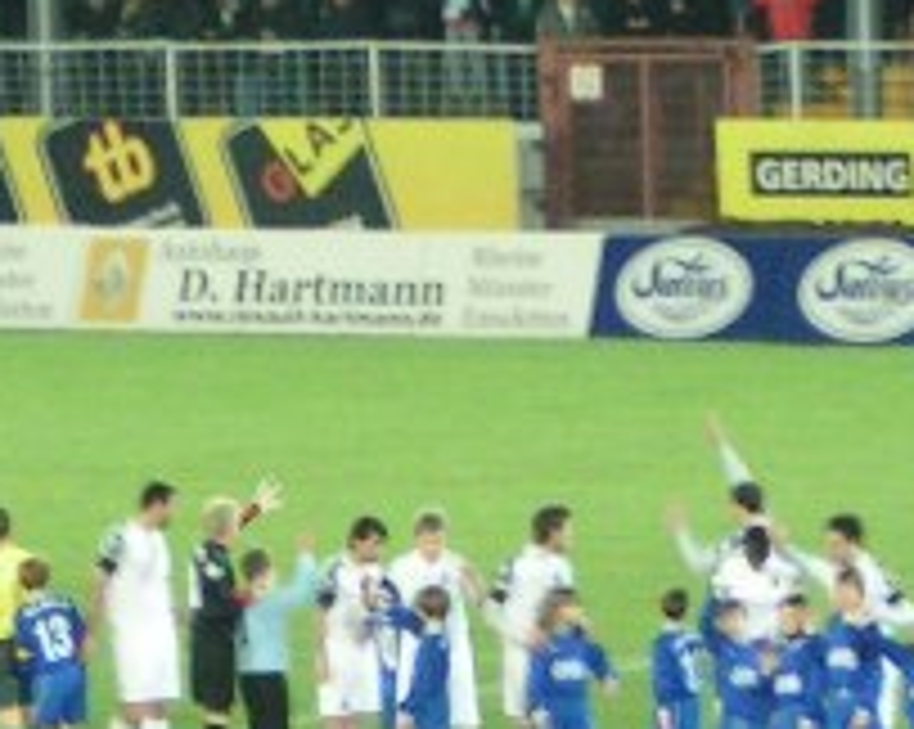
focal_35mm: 439
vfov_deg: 3.5
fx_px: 11864
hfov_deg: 4.4
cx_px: -18
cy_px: 446
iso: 200
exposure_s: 1/25
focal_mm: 17.4
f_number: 3.5
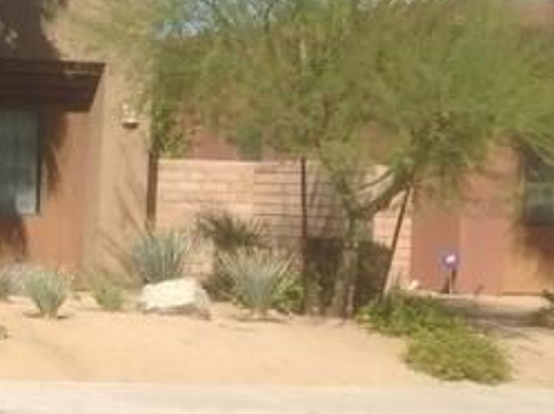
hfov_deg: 13.0
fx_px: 2301
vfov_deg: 10.3
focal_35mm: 144
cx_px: -263
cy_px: 304
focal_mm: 4.28
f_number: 2.4
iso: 50
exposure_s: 1/2326
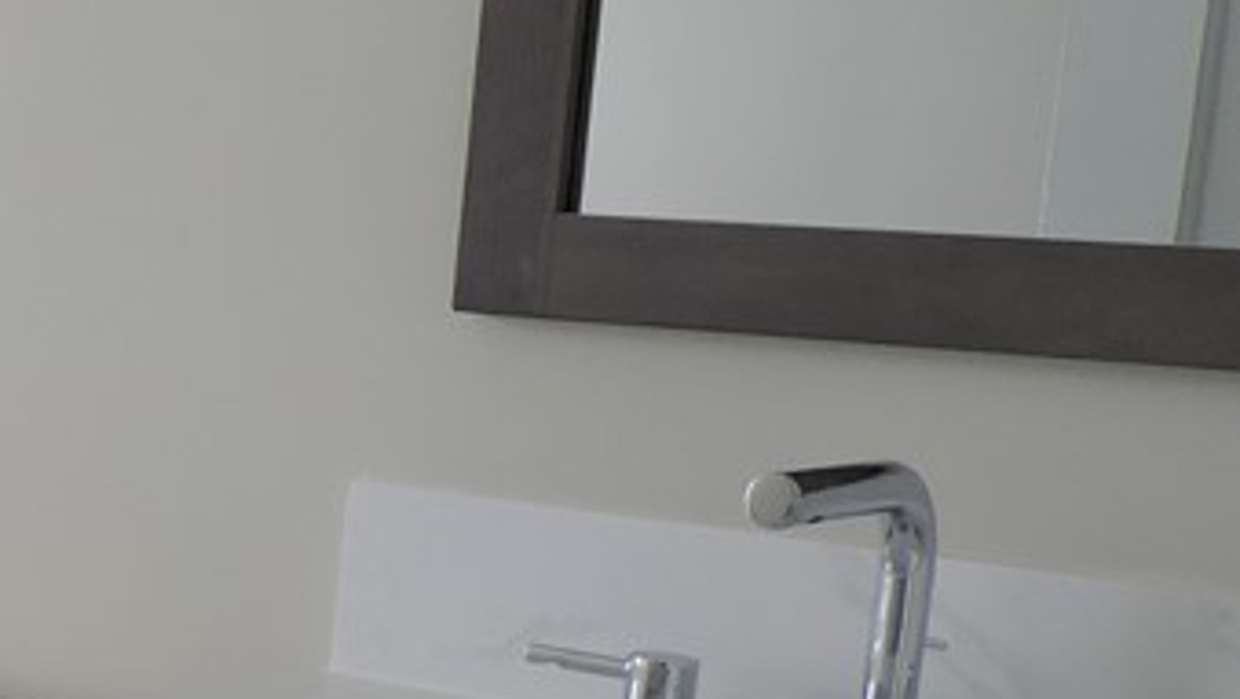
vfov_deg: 15.0
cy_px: 715
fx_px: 2599
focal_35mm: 79
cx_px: -402
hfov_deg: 23.5
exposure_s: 1/30
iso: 180
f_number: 3
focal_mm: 4.3
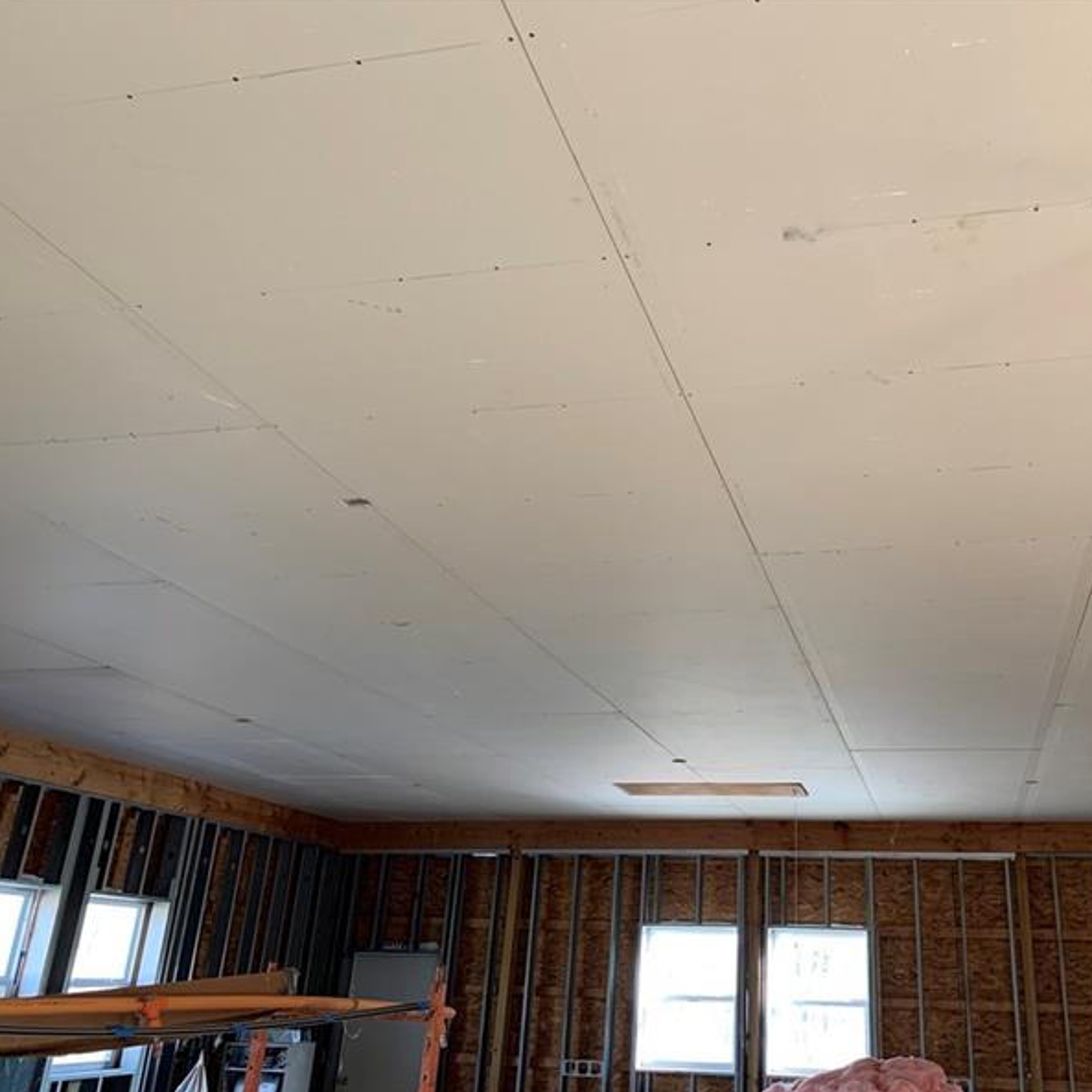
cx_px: 702
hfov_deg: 51.8
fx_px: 1106
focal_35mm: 31
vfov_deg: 52.5
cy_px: 543
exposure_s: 1/60
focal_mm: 4.25
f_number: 1.8
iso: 125
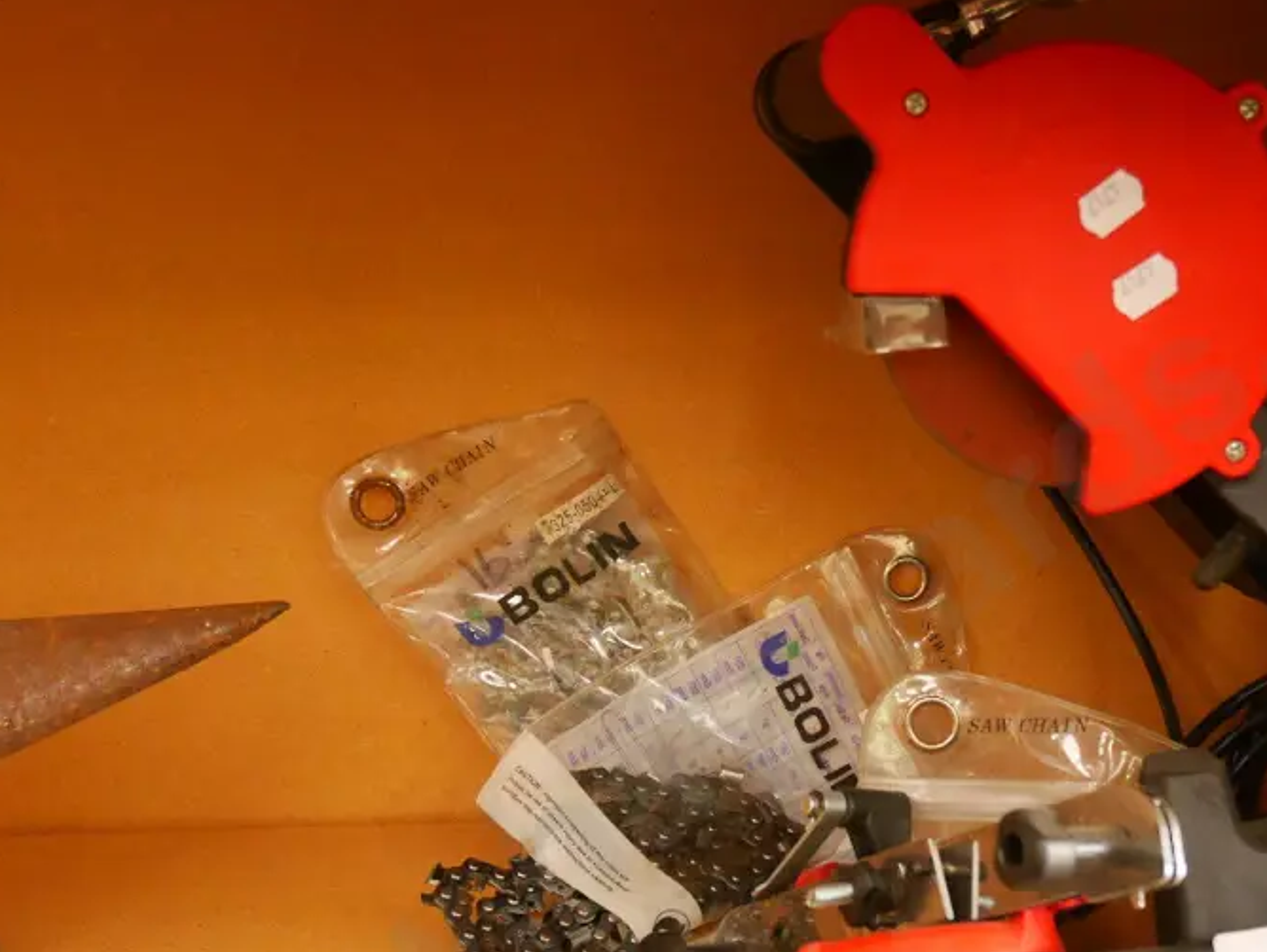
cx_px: 884
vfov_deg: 31.4
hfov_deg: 40.5
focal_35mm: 46
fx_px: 1685
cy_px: 619
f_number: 3.8
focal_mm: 15
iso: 3200
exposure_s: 1/100
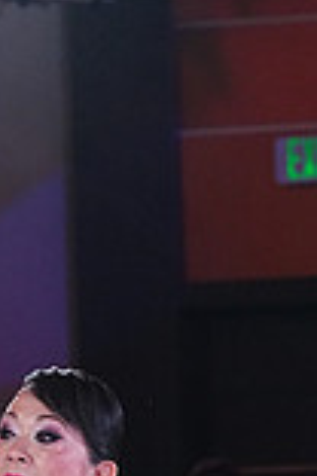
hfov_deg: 3.5
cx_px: -32
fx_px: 5151
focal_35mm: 390
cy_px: 815
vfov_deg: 5.2
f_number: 4.5
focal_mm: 105
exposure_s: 1/400
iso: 5000
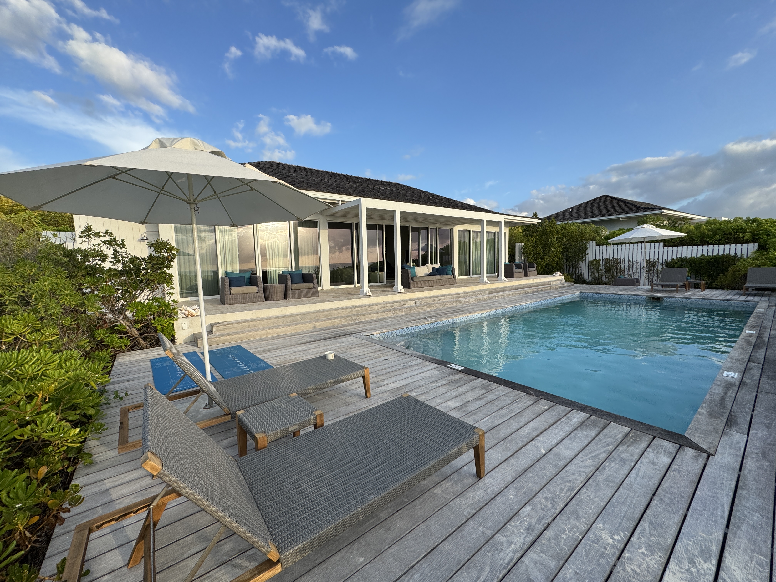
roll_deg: +1.4
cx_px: 388
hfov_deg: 102.1
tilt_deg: -6.2
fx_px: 314
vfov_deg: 85.7
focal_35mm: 14
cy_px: 291
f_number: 2.2
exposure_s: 1/840
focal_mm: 2.22
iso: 50
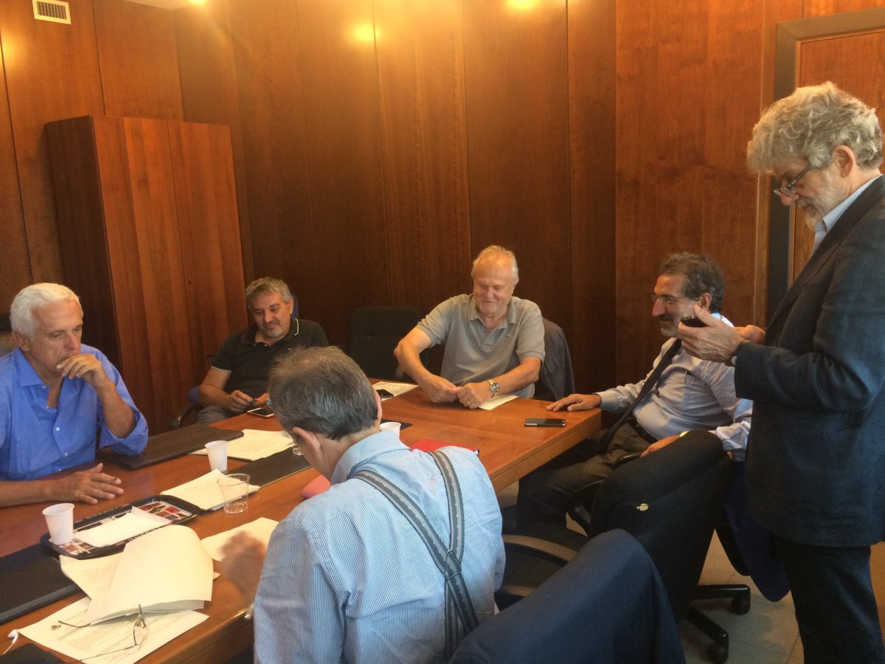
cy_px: 332
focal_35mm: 29
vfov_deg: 48.2
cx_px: 442
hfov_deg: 61.7
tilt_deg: -11.3
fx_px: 741
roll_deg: +2.1
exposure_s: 1/33
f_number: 2.2
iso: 200
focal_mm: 4.15
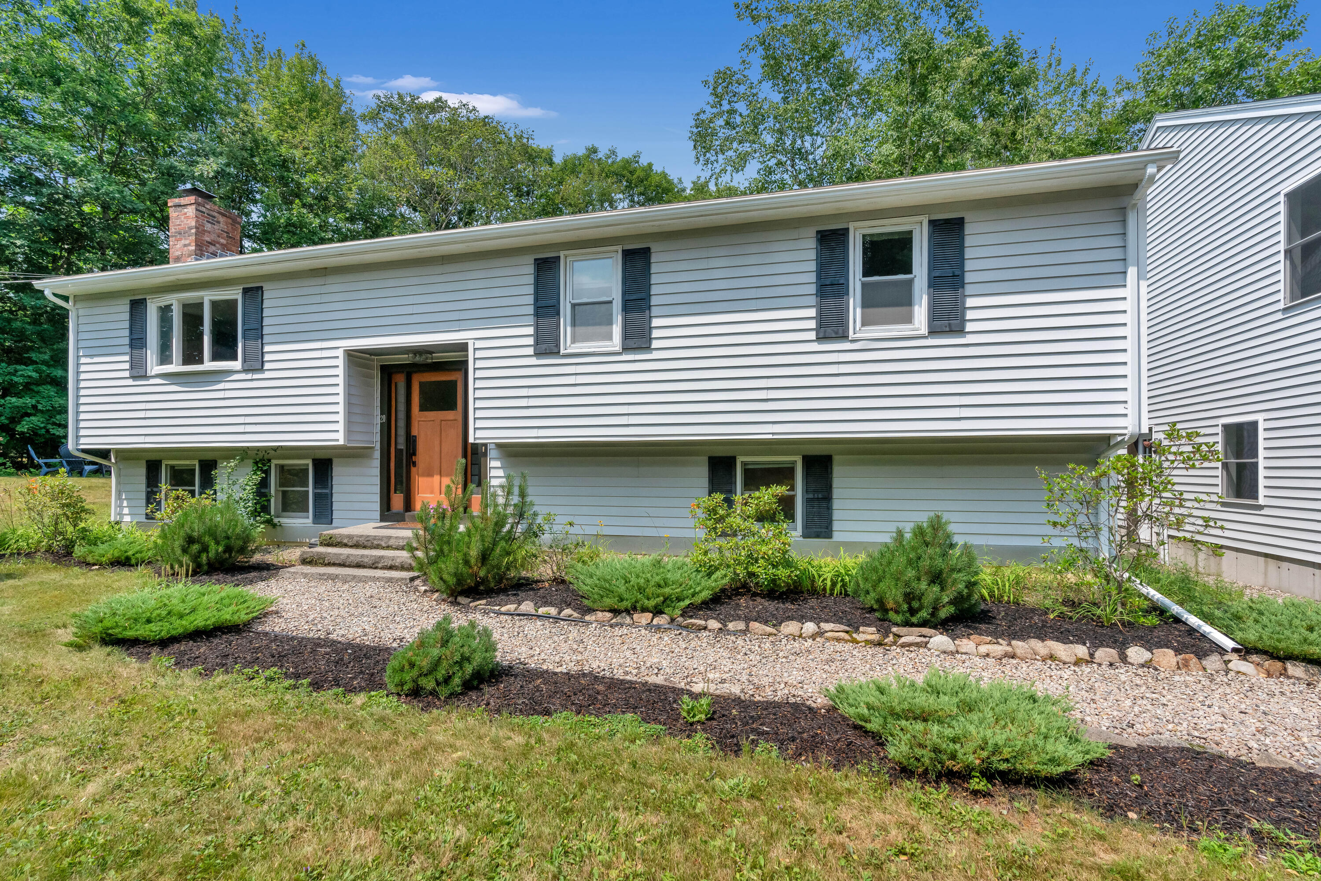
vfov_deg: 73.8
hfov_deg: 96.7
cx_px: 660
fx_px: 587
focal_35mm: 16
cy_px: 440
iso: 800
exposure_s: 1/3000
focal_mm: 16
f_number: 8
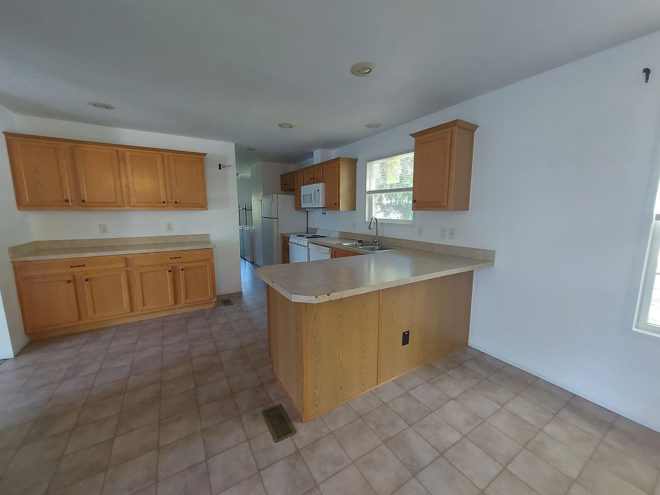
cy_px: 248
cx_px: 330
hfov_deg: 106.2
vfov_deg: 89.9
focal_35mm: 13
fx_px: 248
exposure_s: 1/30
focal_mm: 1.74
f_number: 2.2
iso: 320
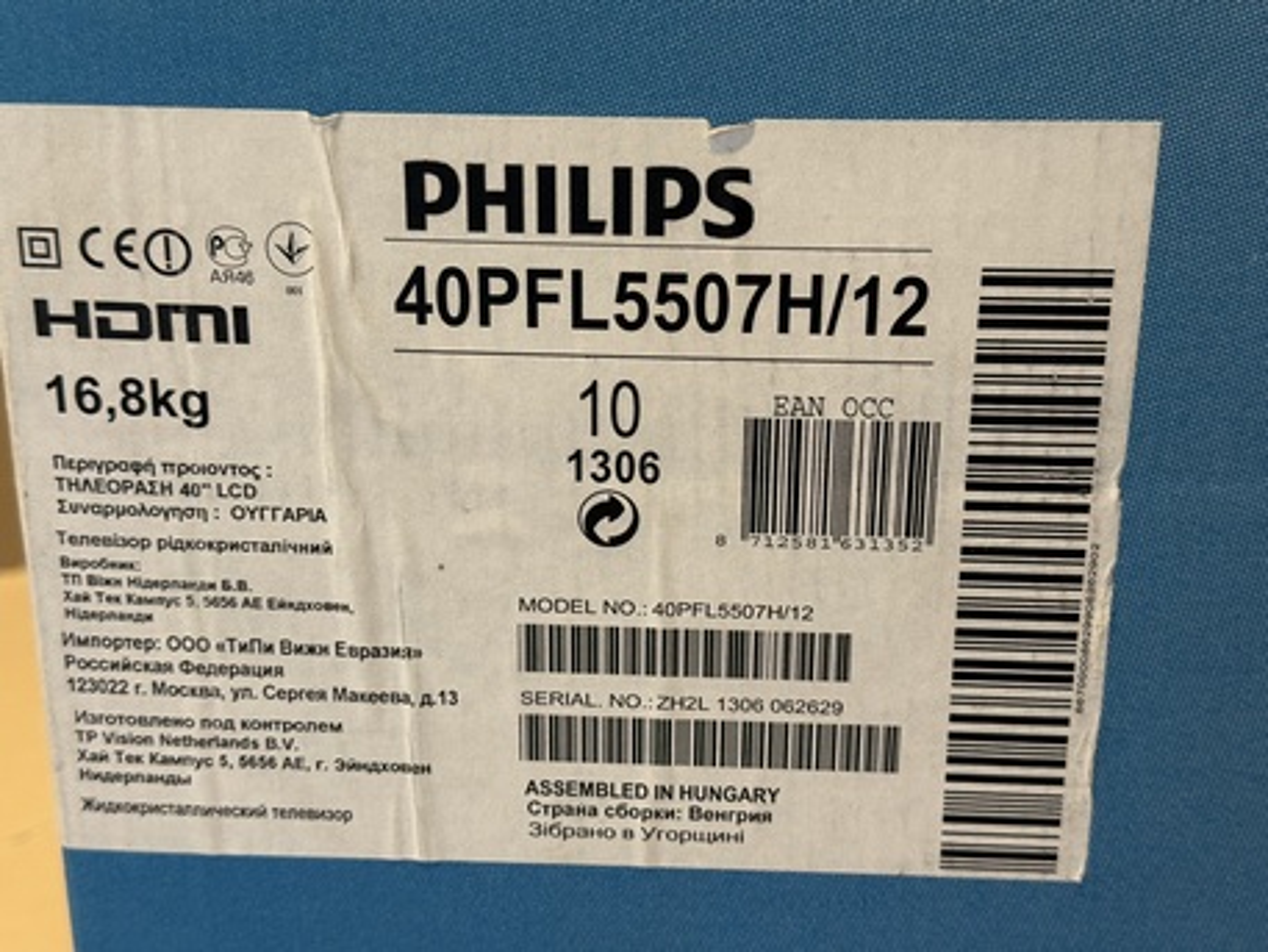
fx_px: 1759
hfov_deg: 39.6
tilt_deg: -17.7
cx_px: 634
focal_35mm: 48
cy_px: 476
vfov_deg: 30.3
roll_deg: +1.2
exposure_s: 1/50
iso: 200
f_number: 1.78
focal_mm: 6.76
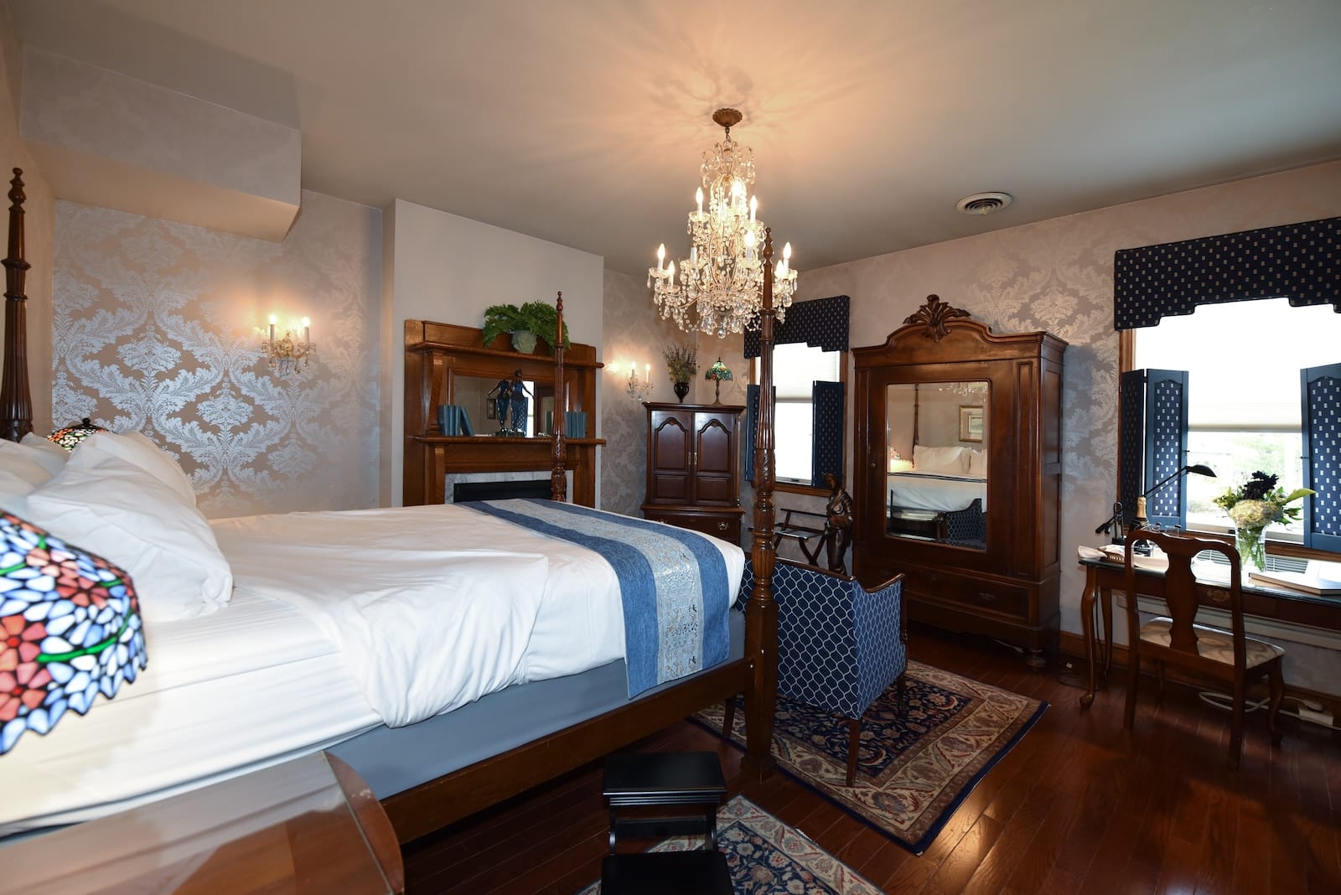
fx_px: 522
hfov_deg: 104.2
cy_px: 448
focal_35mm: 14
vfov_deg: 81.3
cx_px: 670
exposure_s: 1/60
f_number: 4
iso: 800
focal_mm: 14
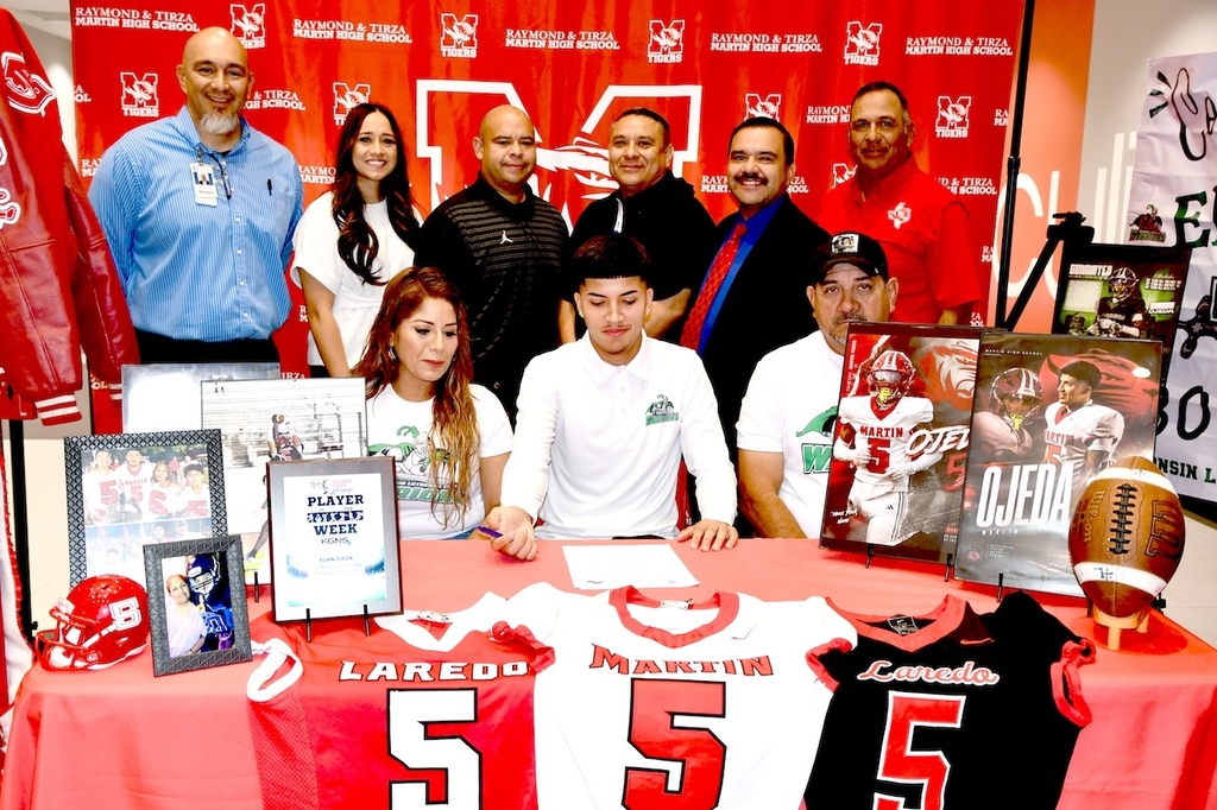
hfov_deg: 57.2
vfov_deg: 39.9
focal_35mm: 33
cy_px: 405
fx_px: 1115
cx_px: 608
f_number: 3.5
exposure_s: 1/60
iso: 500
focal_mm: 22
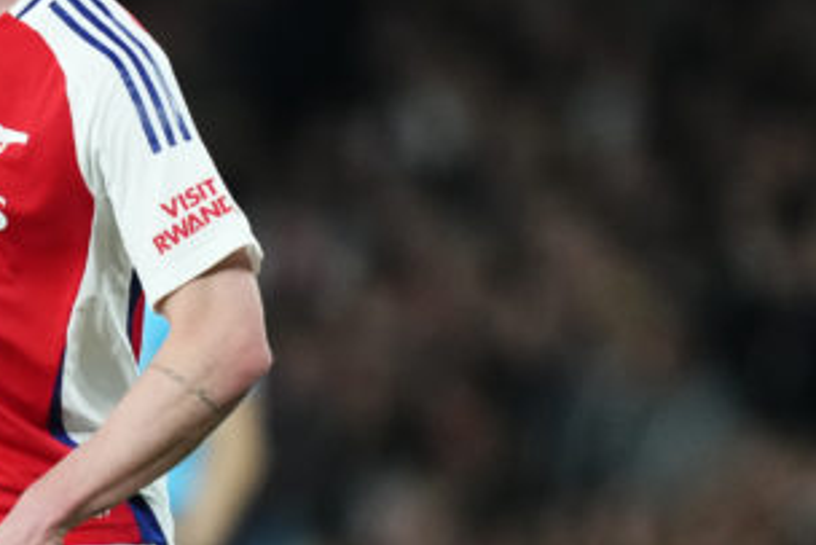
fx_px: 30590
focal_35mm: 1349
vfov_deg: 1.0
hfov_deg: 1.5
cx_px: -169
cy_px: 455
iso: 3200
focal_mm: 400
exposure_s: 1/1600
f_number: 2.8
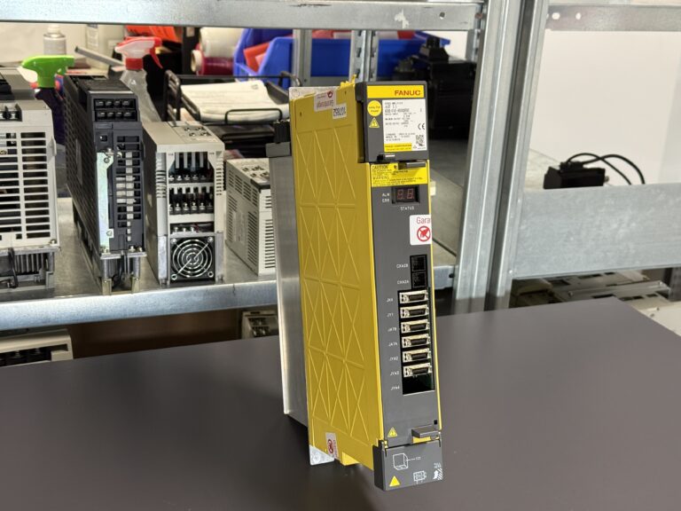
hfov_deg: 39.7
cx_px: 340
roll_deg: -4.0
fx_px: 944
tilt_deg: -19.6
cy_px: 256
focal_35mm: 48
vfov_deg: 30.3
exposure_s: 1/50
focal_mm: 6.76
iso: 200
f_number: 1.78
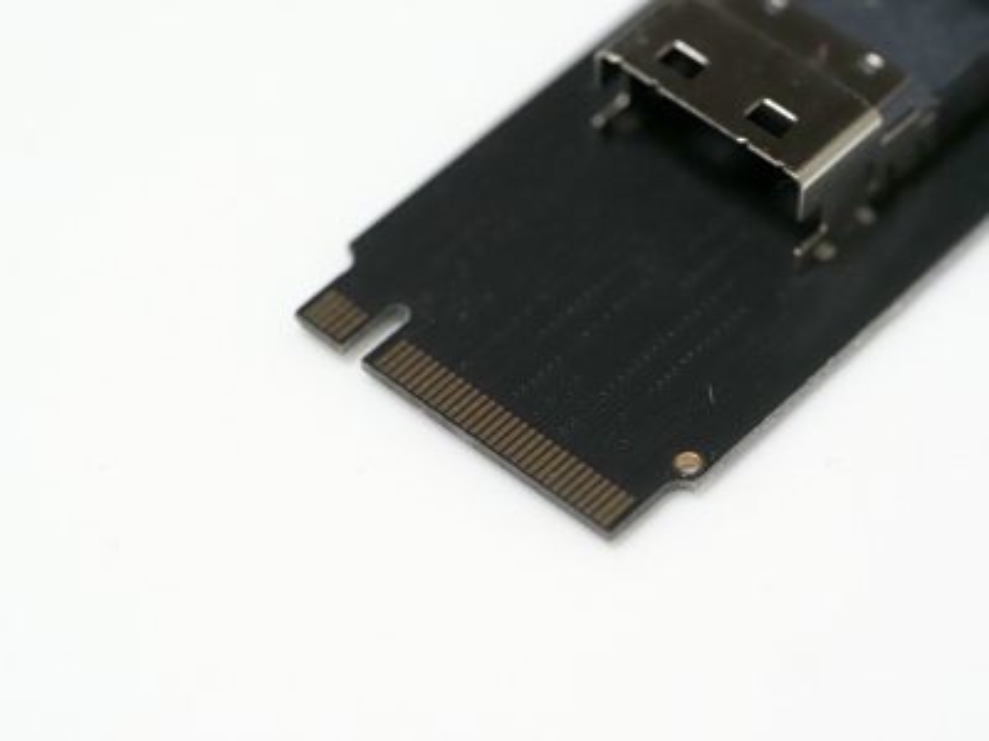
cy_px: 370
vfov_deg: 12.3
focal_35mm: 120
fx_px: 3428
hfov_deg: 16.4
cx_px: 494
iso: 3200
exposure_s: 1/125
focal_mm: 60
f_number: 4
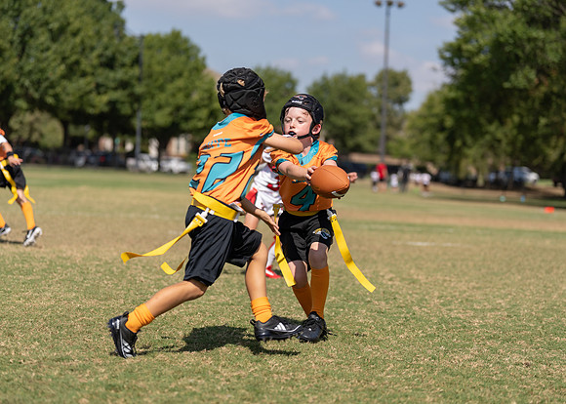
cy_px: 202
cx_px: 283
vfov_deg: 15.5
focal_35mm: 92
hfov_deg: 21.6
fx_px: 1484
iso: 100
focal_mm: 88
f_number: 2.8
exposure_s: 1/1600
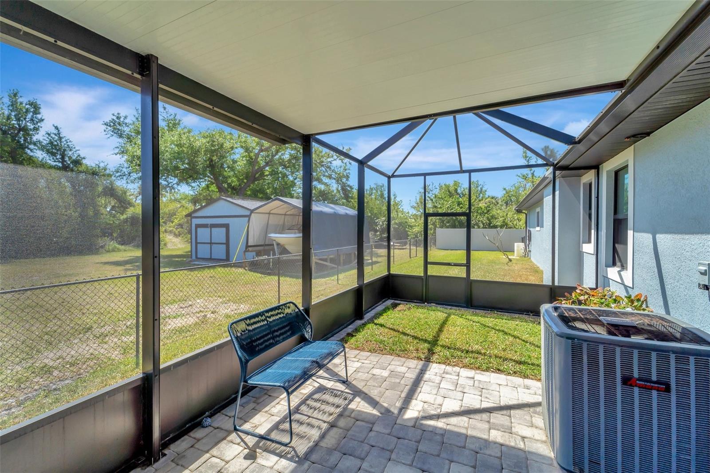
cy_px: 236
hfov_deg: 104.3
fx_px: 276
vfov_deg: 81.2
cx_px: 355
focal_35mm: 14
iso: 250
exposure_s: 1/200
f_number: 9
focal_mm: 14
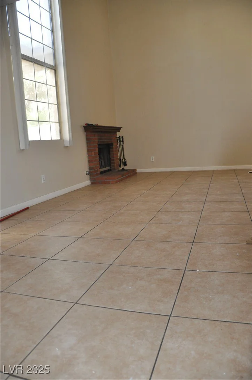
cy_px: 190
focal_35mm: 27
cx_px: 126
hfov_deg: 47.8
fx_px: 284
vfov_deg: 67.5
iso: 800
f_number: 3.5
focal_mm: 18
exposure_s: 1/125
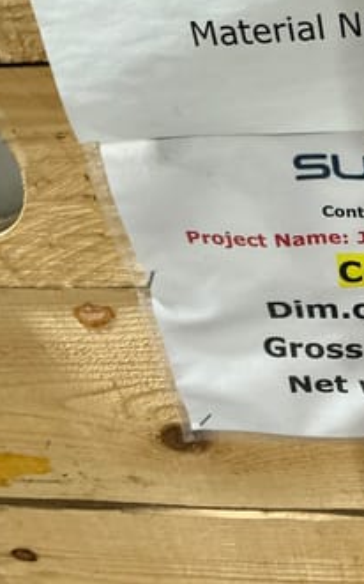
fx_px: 715
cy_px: 254
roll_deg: +2.7
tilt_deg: -35.2
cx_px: 408
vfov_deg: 44.3
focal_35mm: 45
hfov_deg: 26.2
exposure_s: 1/50
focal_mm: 3
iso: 125
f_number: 1.8
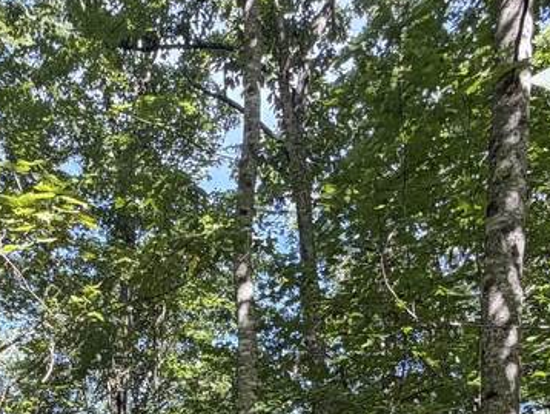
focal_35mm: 50
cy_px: 549
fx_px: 795
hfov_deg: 37.1
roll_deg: -1.2
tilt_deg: +0.4
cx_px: 128
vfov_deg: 25.0
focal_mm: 2.22
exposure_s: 1/121
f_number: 2.2
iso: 100
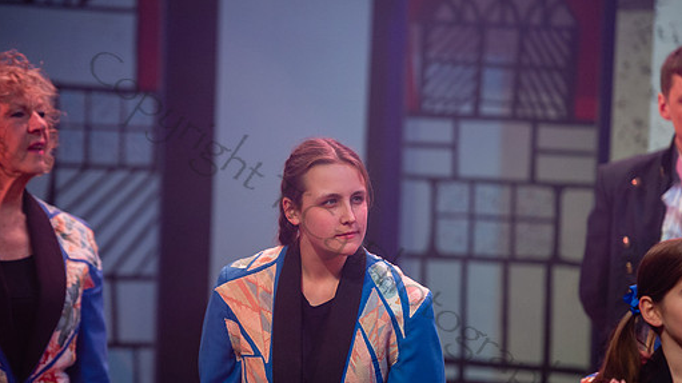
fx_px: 3652
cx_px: 351
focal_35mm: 202
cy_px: 246
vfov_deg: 6.0
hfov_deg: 10.7
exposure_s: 1/500
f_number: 2.8
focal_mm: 170
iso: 1000
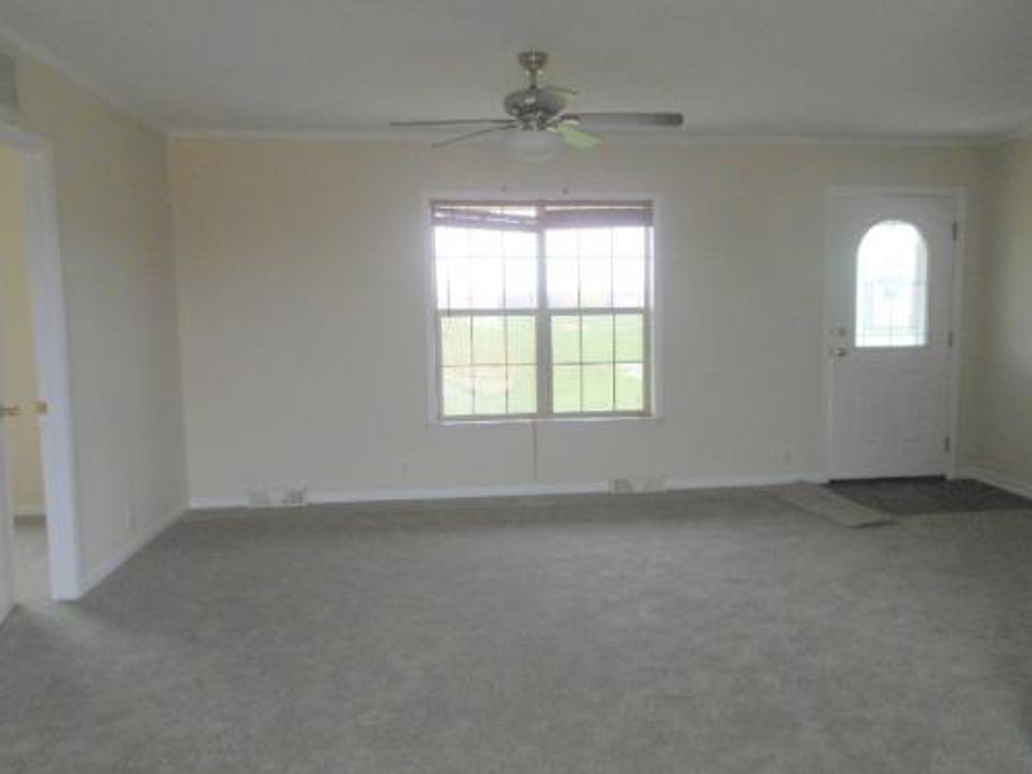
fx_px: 865
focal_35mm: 29
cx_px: 559
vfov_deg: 48.2
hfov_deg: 61.6
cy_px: 350
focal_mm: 4.5
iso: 250
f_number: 3.2
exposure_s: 1/125
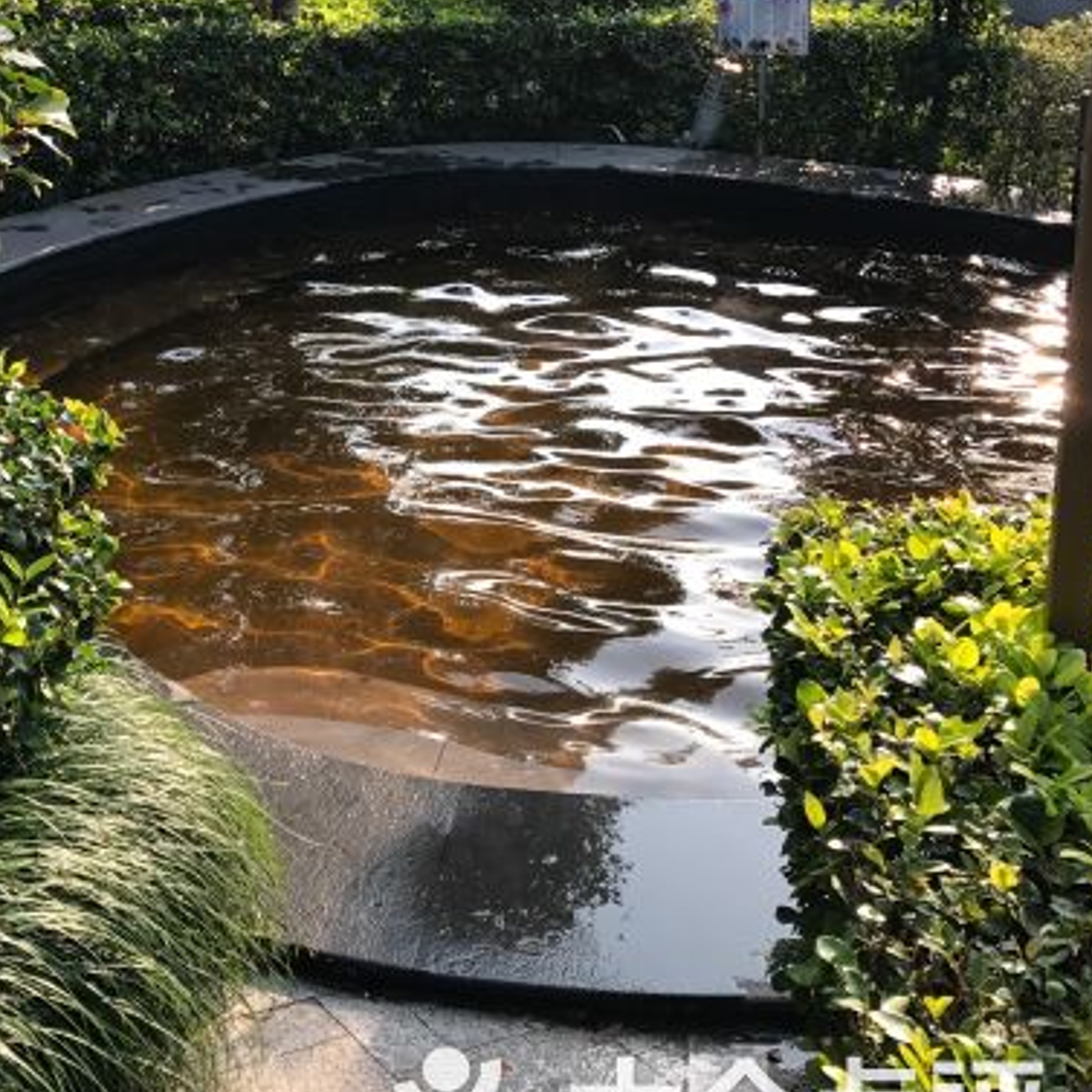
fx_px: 1642
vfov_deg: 35.8
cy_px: 252
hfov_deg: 36.4
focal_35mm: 46
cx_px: 361
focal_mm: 3.99
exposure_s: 1/367
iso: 20
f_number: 1.8
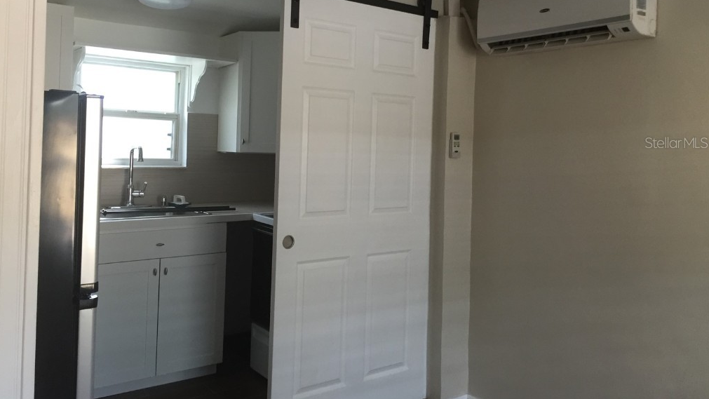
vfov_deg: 36.4
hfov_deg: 61.0
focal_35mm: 32
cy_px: 142
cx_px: 352
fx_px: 602
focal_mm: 4.15
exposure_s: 1/30
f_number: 2.2
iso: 50
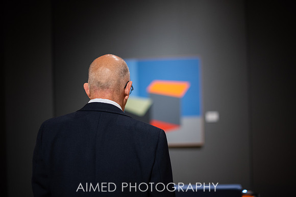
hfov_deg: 39.6
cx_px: 148
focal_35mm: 50
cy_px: 98
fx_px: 411
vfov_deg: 27.0
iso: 400
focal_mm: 50
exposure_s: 1/125
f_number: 1.4
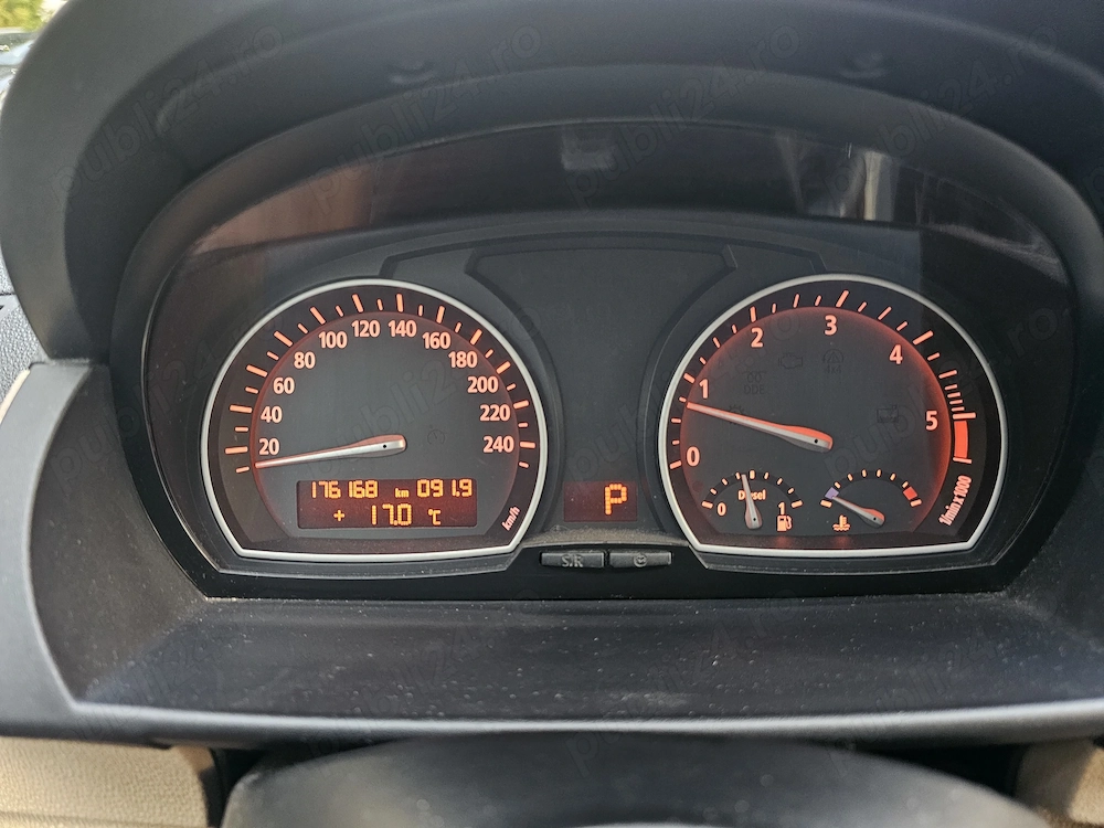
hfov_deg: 73.9
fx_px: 734
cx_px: 552
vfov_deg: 58.9
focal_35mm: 23
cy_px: 414
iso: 640
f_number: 1.7
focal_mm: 6.3
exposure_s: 1/25
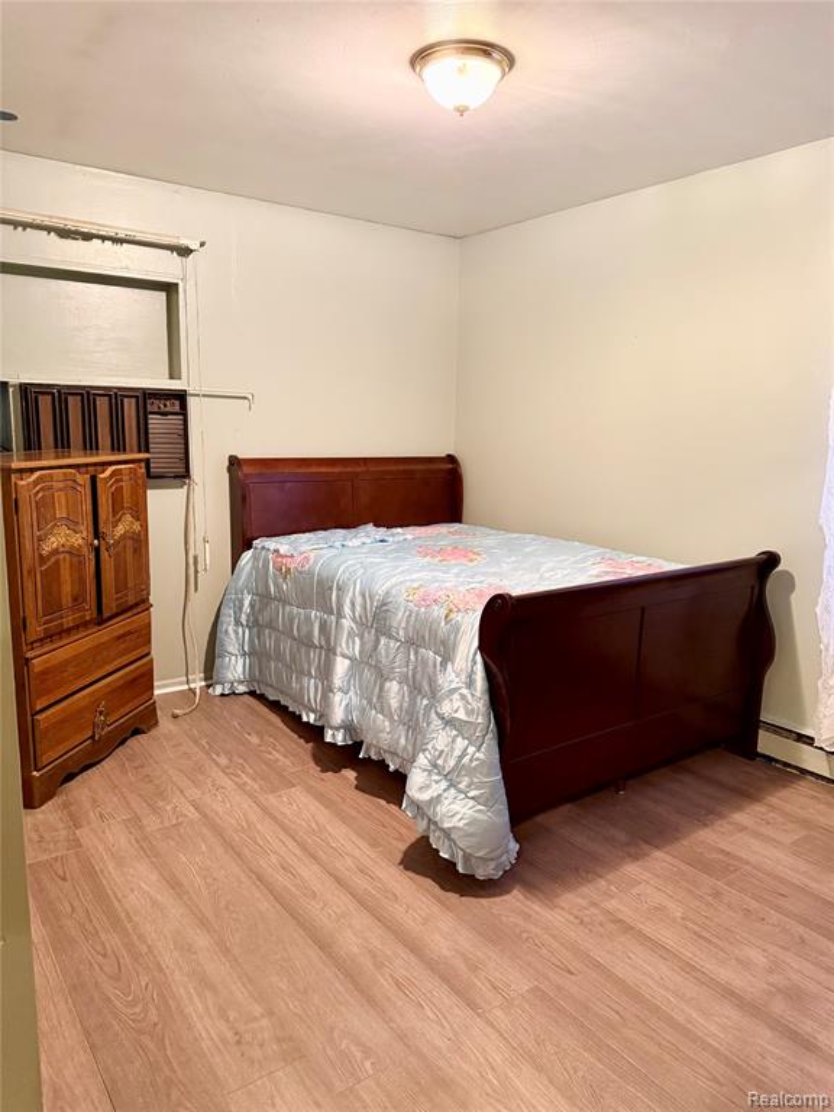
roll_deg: -1.6
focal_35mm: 24
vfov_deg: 71.6
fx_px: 771
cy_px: 556
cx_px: 417
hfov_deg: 56.8
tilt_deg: -9.7
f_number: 1.78
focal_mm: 6.76
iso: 800
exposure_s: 1/40
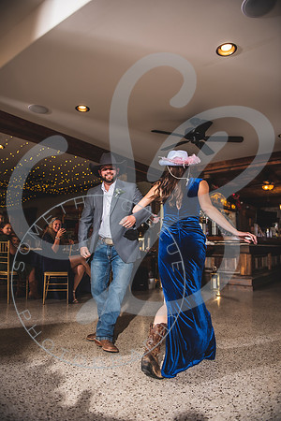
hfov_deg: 53.1
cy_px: 210
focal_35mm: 24
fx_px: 281
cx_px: 140
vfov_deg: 73.7
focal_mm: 24
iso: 100
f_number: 2.8
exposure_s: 1/100
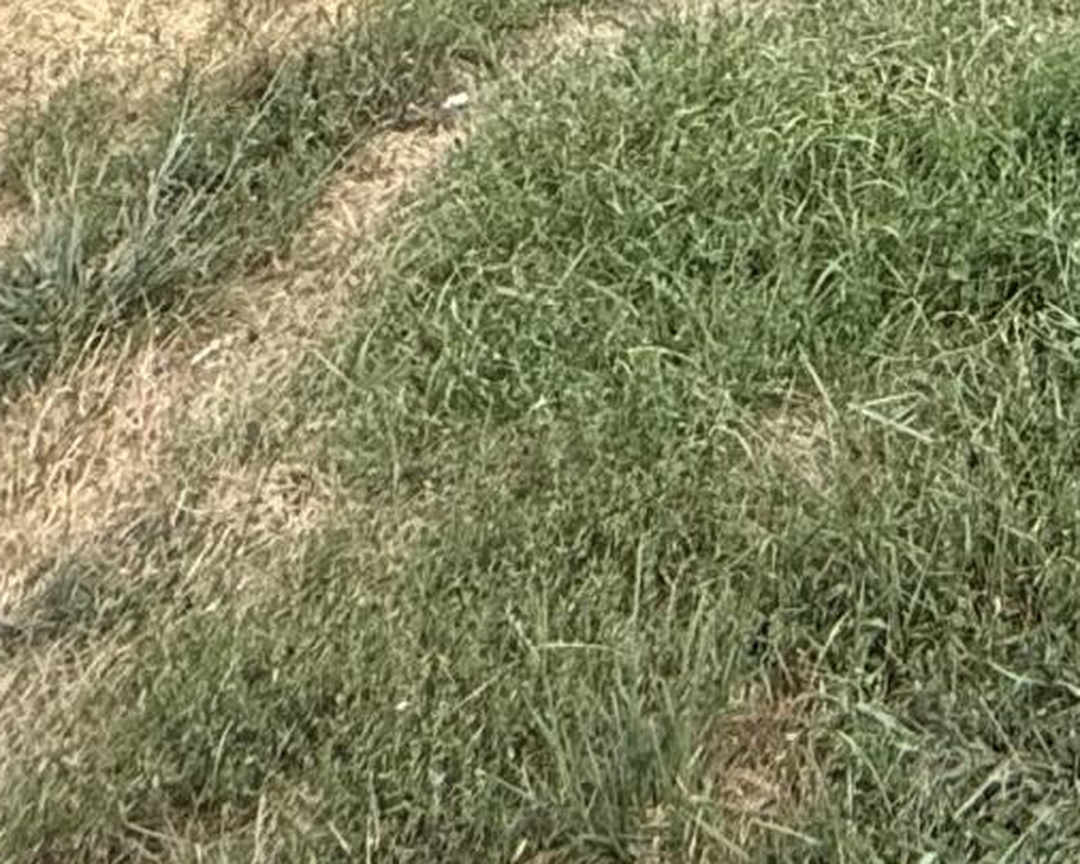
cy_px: -1493
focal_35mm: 81
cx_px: 1776
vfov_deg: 12.3
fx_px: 2590
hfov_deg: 19.4
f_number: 2.2
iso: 64
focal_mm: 2.22
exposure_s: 1/638
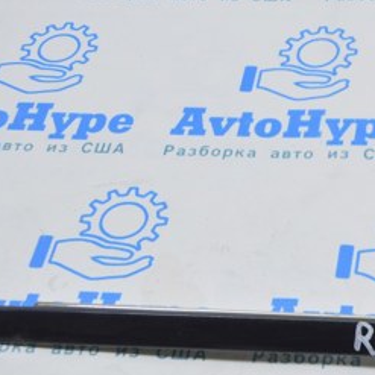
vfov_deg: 19.4
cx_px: 427
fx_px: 1092
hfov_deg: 18.6
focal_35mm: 89
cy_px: 271
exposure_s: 1/20
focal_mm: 27
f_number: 5.6
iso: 400
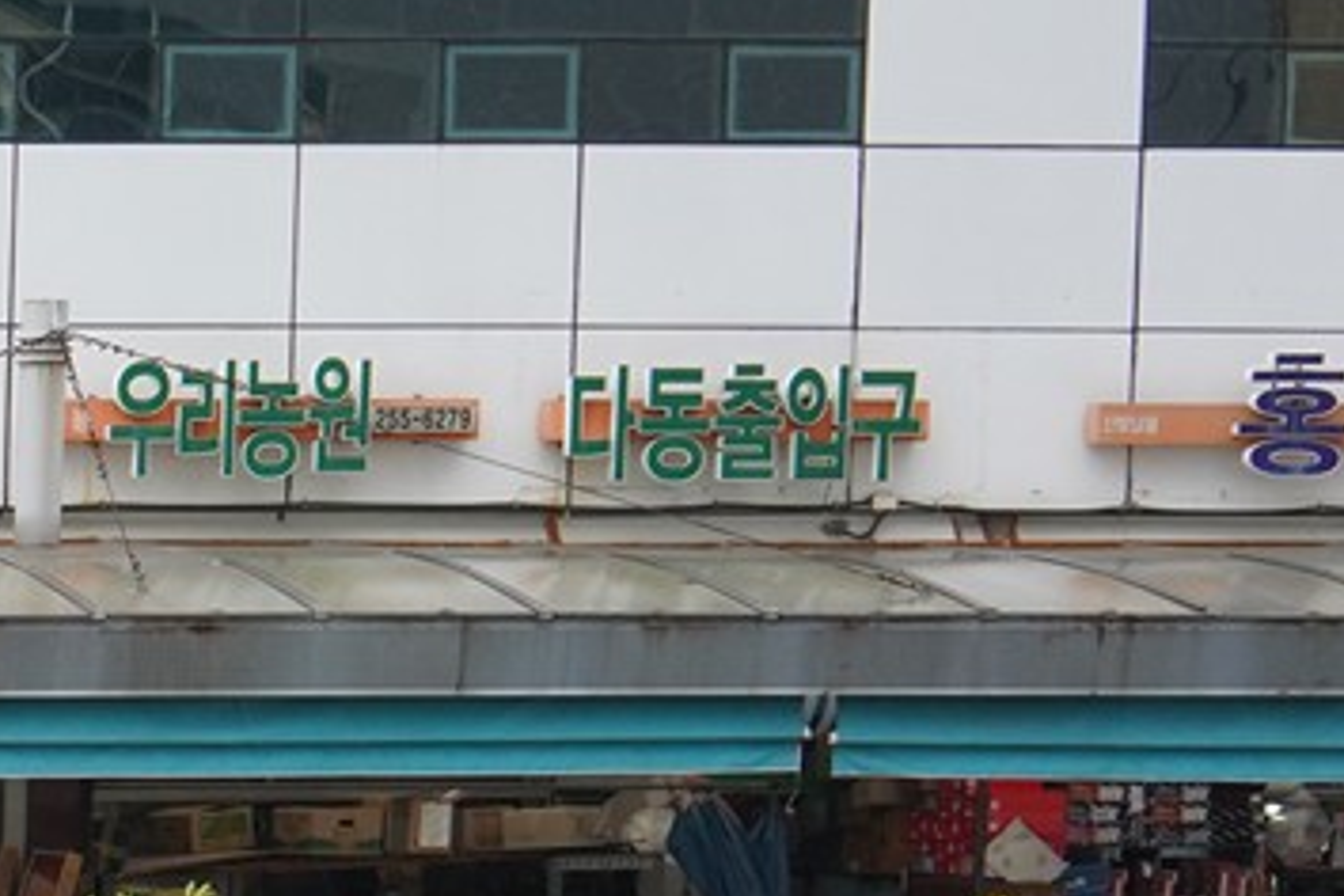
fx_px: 7391
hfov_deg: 9.2
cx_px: -2016
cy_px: 1614
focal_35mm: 198
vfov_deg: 6.8
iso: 800
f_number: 10
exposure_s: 1/100
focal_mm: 35
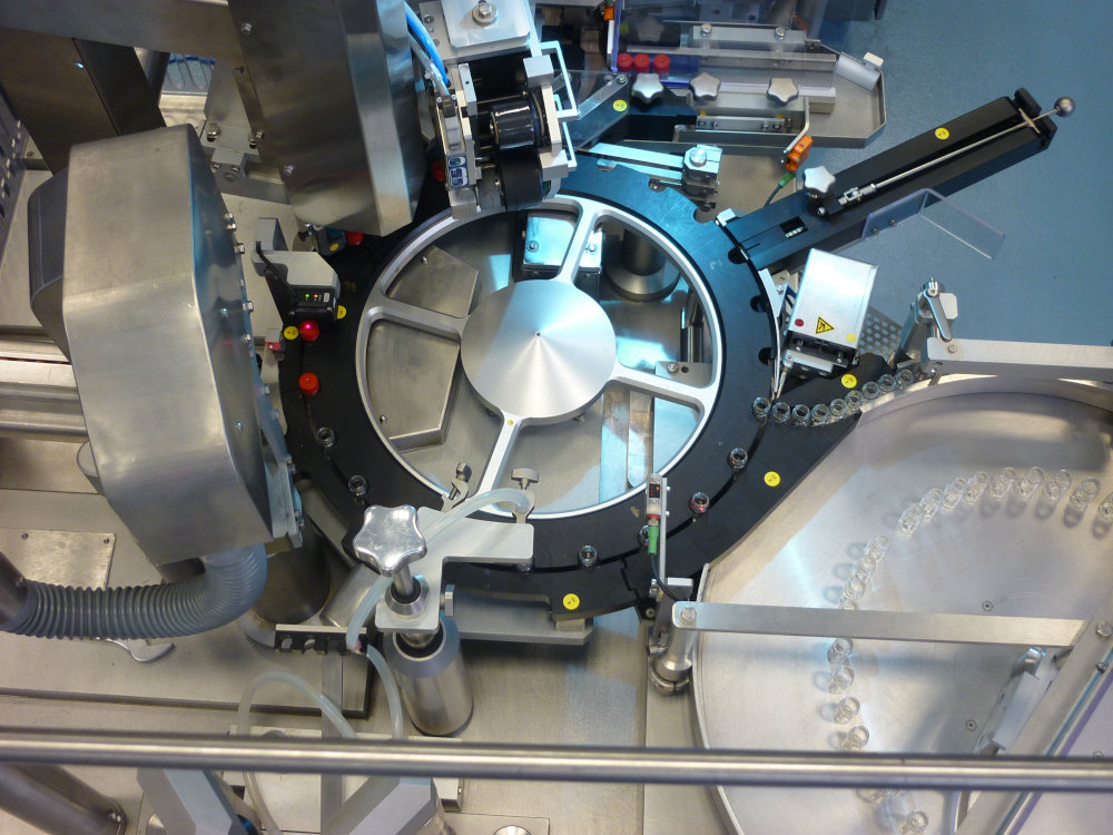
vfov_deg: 34.3
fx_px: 1350
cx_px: 556
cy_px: 418
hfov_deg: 44.8
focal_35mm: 42
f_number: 3
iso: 100
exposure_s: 1/40
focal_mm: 6.9
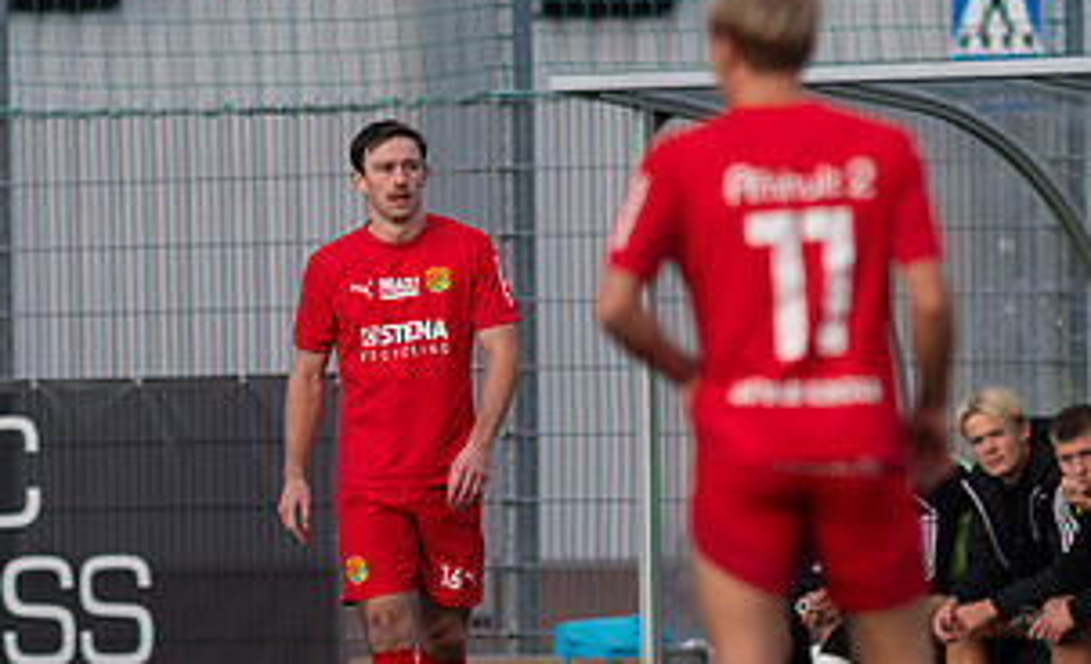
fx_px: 32212
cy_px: 544
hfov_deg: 1.9
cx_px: 387
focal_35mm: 1091
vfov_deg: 1.2
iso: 360
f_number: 3.2
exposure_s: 1/1600
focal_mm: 300
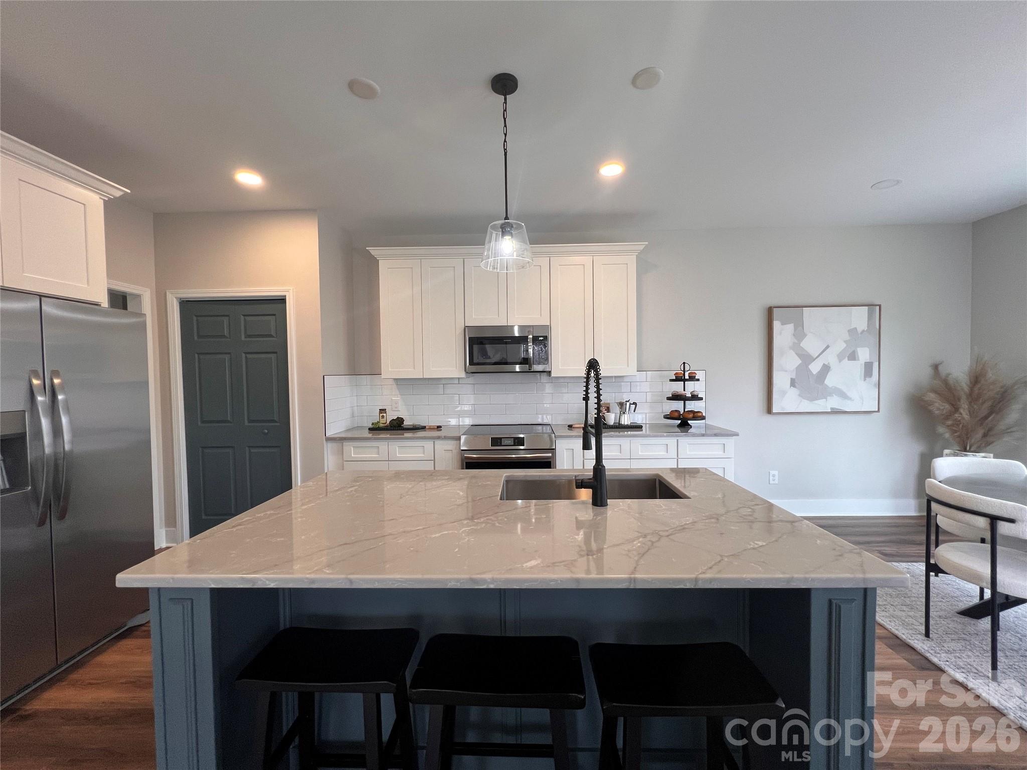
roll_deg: +0.9
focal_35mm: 13
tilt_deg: -2.2
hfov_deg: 106.2
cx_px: 514
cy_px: 385
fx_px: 386
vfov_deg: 89.9
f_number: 1.8
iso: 125
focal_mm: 1.57
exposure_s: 1/120
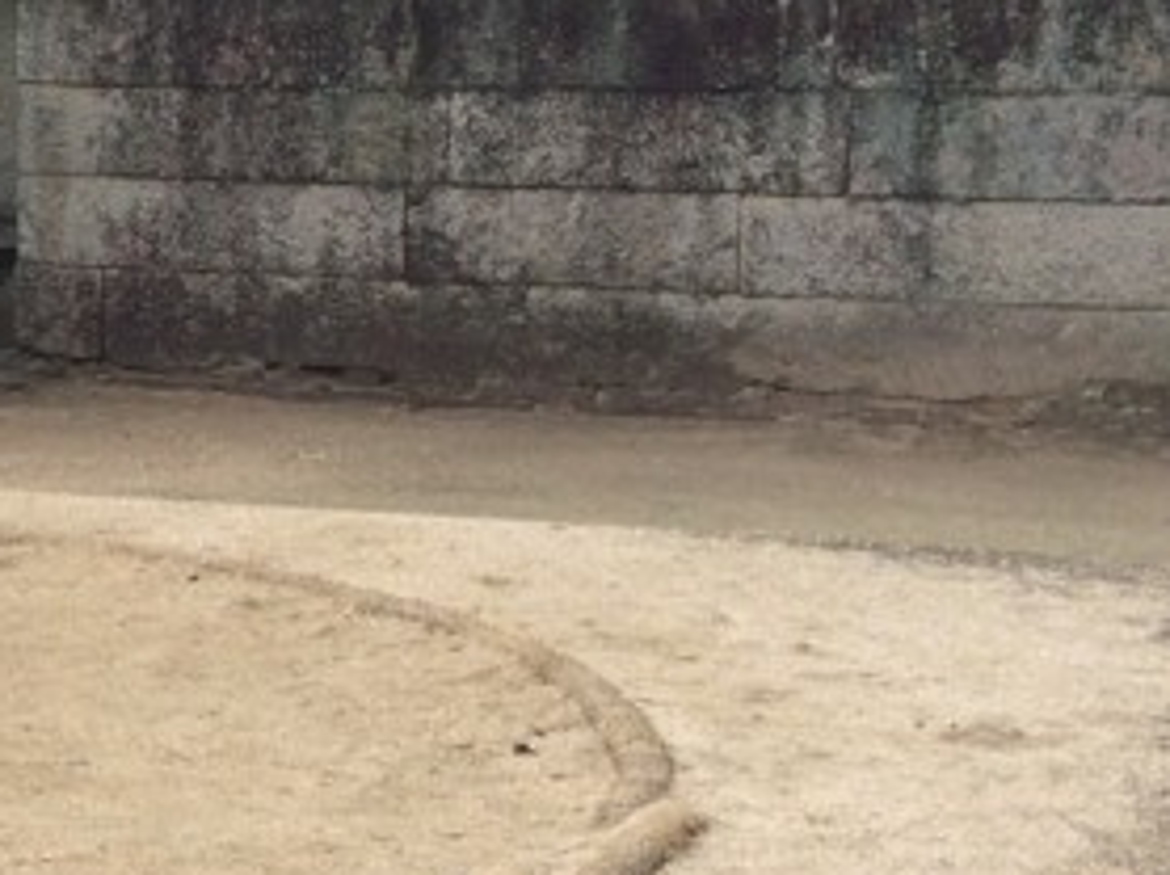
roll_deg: +1.2
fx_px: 3613
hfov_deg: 16.5
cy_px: 395
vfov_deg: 13.8
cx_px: -678
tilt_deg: -7.6
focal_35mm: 107
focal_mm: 4.15
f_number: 2.2
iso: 32
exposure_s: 1/595
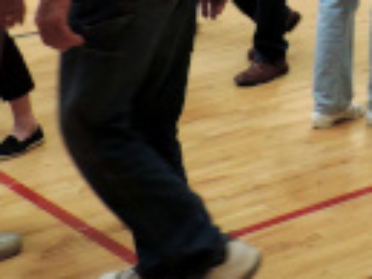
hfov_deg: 14.8
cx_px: 470
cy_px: -137
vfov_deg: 11.2
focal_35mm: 128
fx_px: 1377
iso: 160
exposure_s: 1/50
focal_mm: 5.8
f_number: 3.2
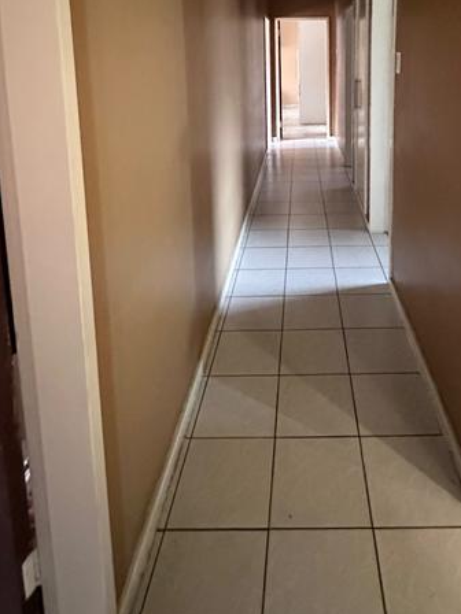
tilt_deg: -6.6
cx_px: 300
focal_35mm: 25
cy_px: 104
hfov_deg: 54.0
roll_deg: -0.4
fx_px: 444
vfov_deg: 62.2
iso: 1000
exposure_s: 1/25
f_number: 2.2
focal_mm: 2.22
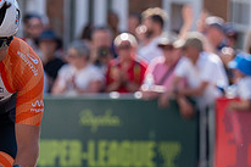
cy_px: 138
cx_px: 21
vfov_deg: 2.5
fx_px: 3825
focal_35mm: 549
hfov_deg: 3.8
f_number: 3.5
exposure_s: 1/1000
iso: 125
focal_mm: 142
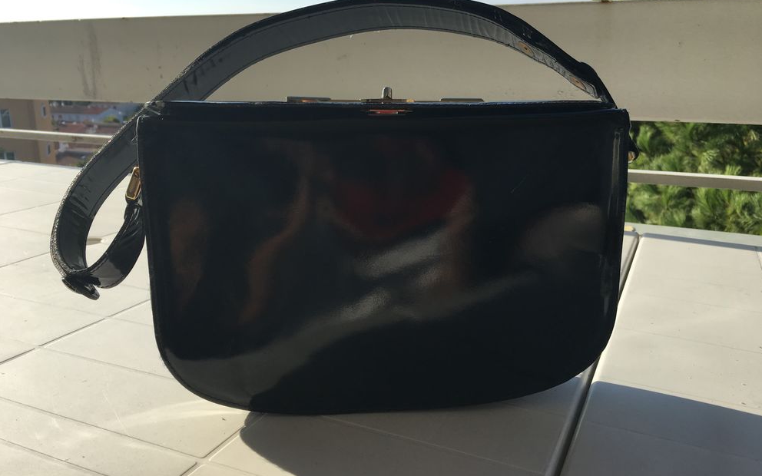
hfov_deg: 61.2
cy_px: 230
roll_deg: -0.4
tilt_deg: -14.9
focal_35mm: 31
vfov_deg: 40.6
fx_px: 644
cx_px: 382
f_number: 2.2
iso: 25
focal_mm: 4.15
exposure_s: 1/1399
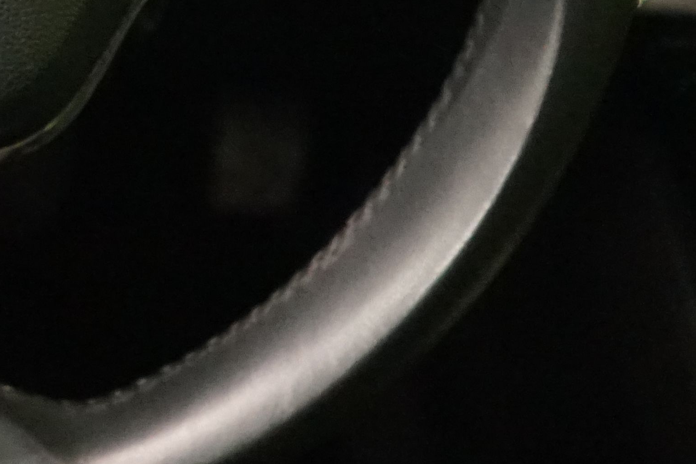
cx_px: -159
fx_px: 2726
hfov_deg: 14.1
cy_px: -250
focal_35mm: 141
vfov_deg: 9.4
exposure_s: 1/40
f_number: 4
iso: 6400
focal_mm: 36
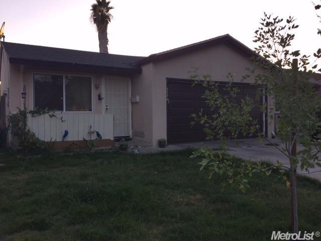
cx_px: 160
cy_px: 120
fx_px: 269
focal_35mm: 29
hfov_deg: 61.7
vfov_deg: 48.2
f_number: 2.2
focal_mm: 4.15
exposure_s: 1/316
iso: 32
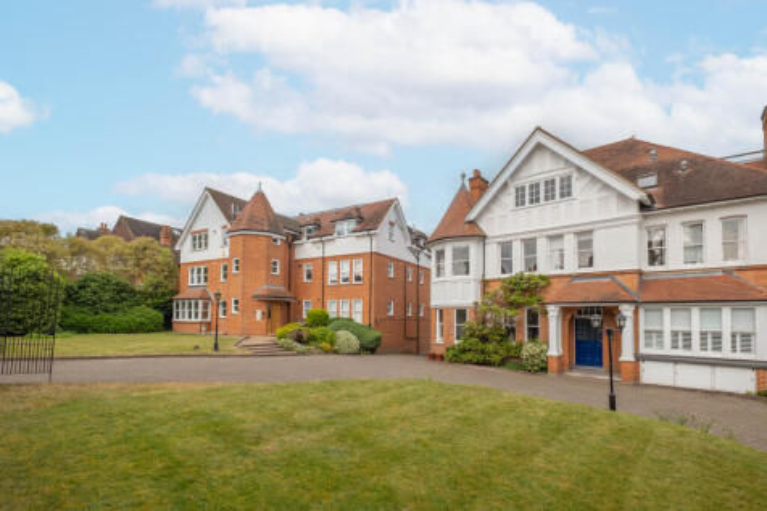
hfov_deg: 100.4
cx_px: 384
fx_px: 319
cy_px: 256
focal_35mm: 15
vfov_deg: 77.3
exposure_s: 1/640
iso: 400
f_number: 5.6
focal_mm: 10
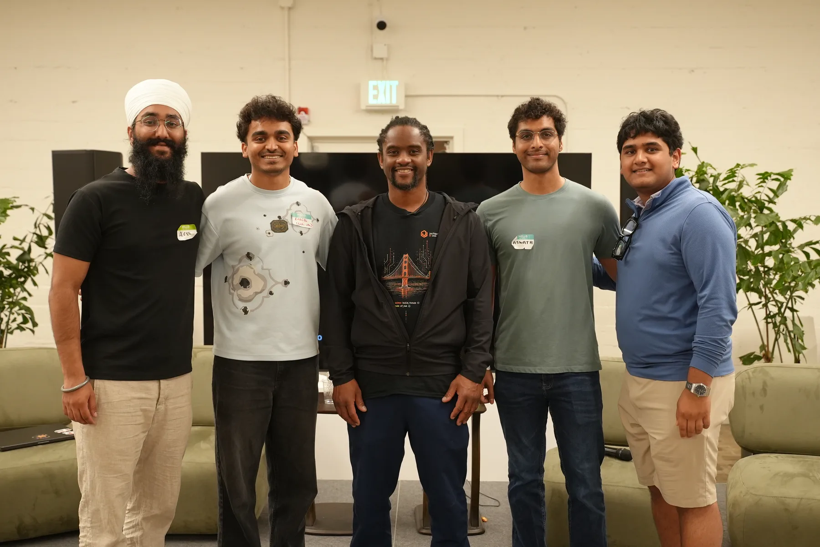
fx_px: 1003
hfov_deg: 44.5
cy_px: 274
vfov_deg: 30.5
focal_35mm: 44
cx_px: 410
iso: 2500
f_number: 4
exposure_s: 1/160
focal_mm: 44
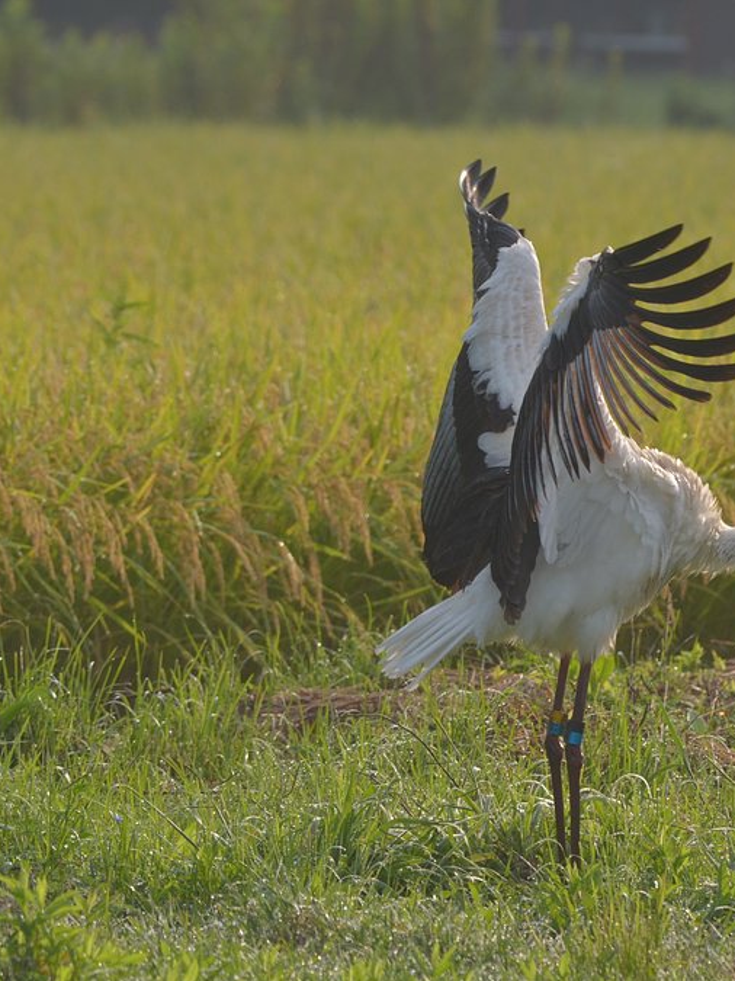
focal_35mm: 655
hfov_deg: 2.3
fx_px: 18549
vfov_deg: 3.0
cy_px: 491
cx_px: 732
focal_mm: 300
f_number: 8
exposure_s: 1/1000
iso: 400
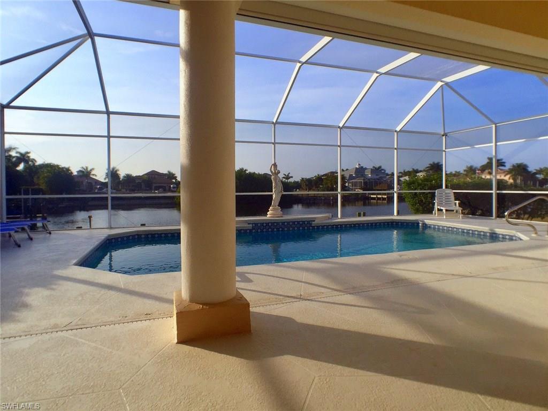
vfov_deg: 48.2
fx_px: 459
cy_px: 206
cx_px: 274
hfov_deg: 61.7
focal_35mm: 29
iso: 32
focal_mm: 4.15
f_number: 2.2
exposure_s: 1/1980
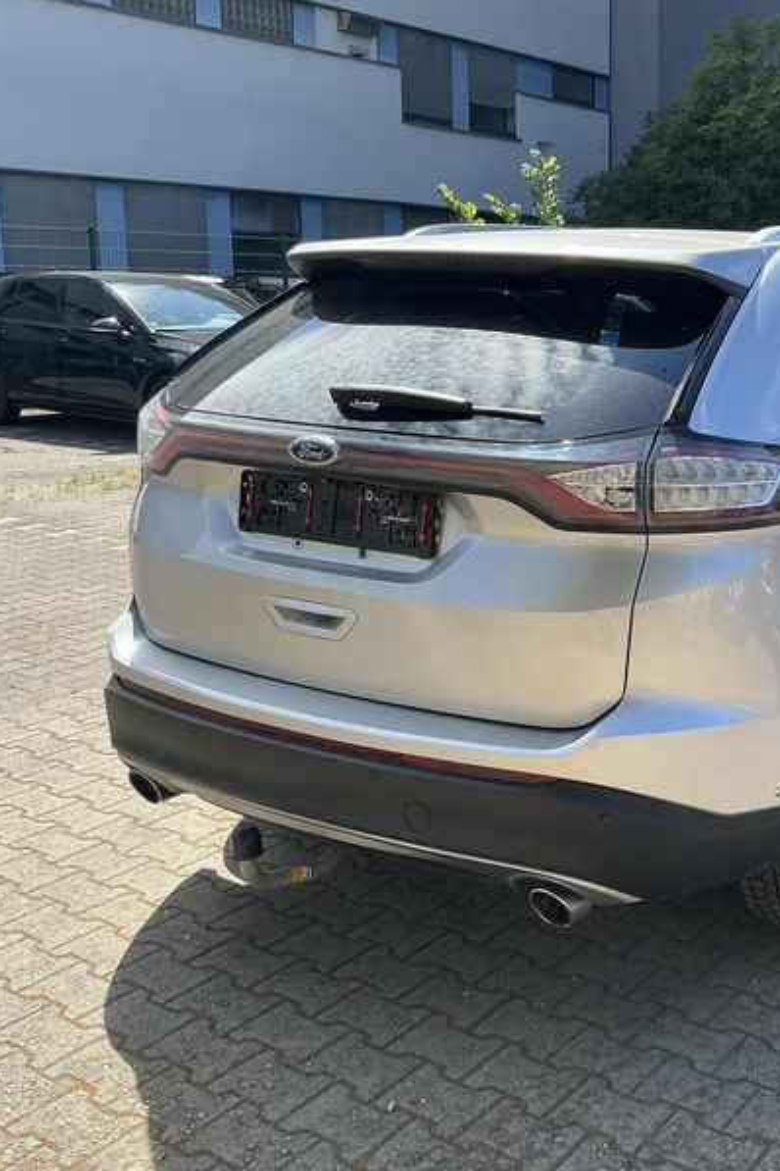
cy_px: 586
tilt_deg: -13.5
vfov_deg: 49.6
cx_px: 682
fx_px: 1267
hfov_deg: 32.7
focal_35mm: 39
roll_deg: -0.9
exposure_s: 1/739
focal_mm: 3
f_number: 1.8
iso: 25
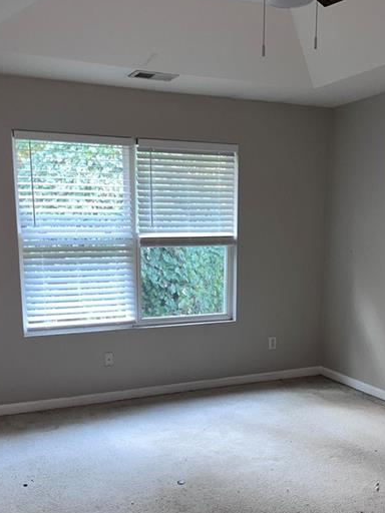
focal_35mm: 39
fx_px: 578
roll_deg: +0.7
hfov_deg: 36.8
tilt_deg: -11.7
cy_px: 328
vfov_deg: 47.3
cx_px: 212
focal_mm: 5.1
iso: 64
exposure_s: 1/17
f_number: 1.6
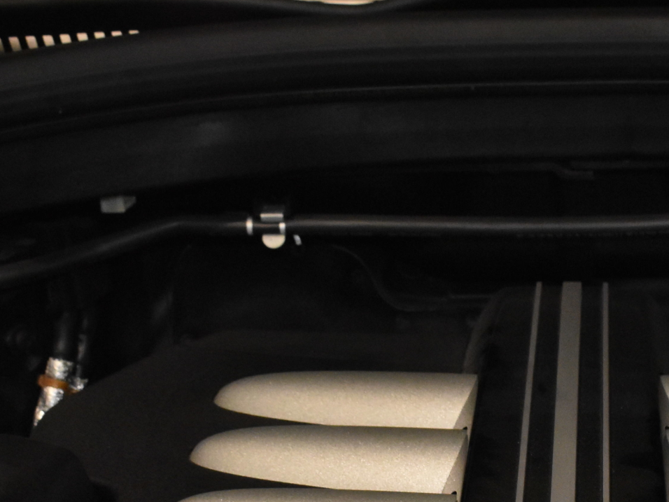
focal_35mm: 104
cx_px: 556
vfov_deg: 13.9
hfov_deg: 18.6
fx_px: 2015
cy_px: 529
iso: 3200
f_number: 8
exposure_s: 1/60
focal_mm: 27
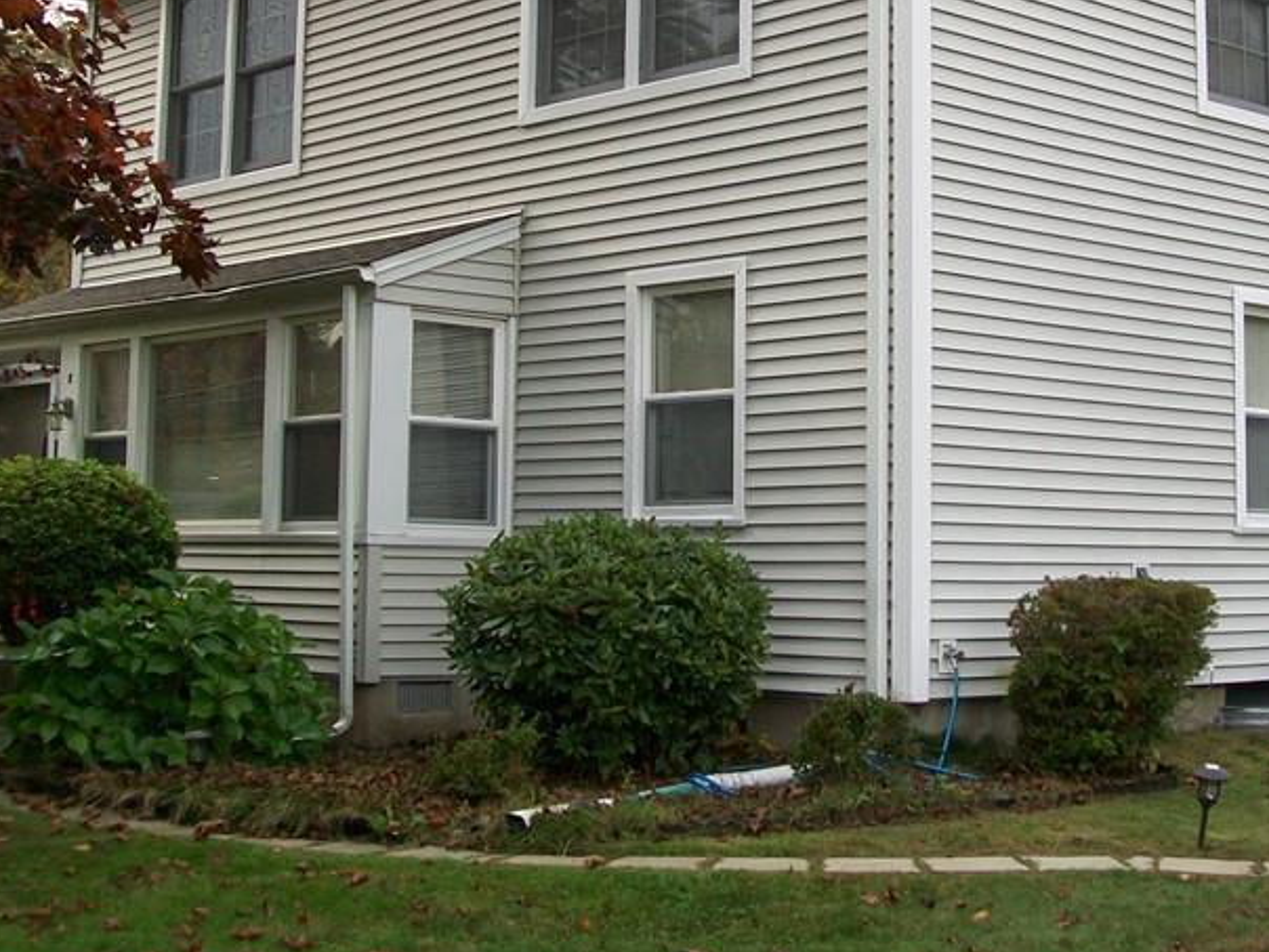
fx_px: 2236
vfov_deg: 23.9
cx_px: 756
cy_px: 303
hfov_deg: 31.6
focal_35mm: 61
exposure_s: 1/250
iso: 64
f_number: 2.7
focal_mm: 6
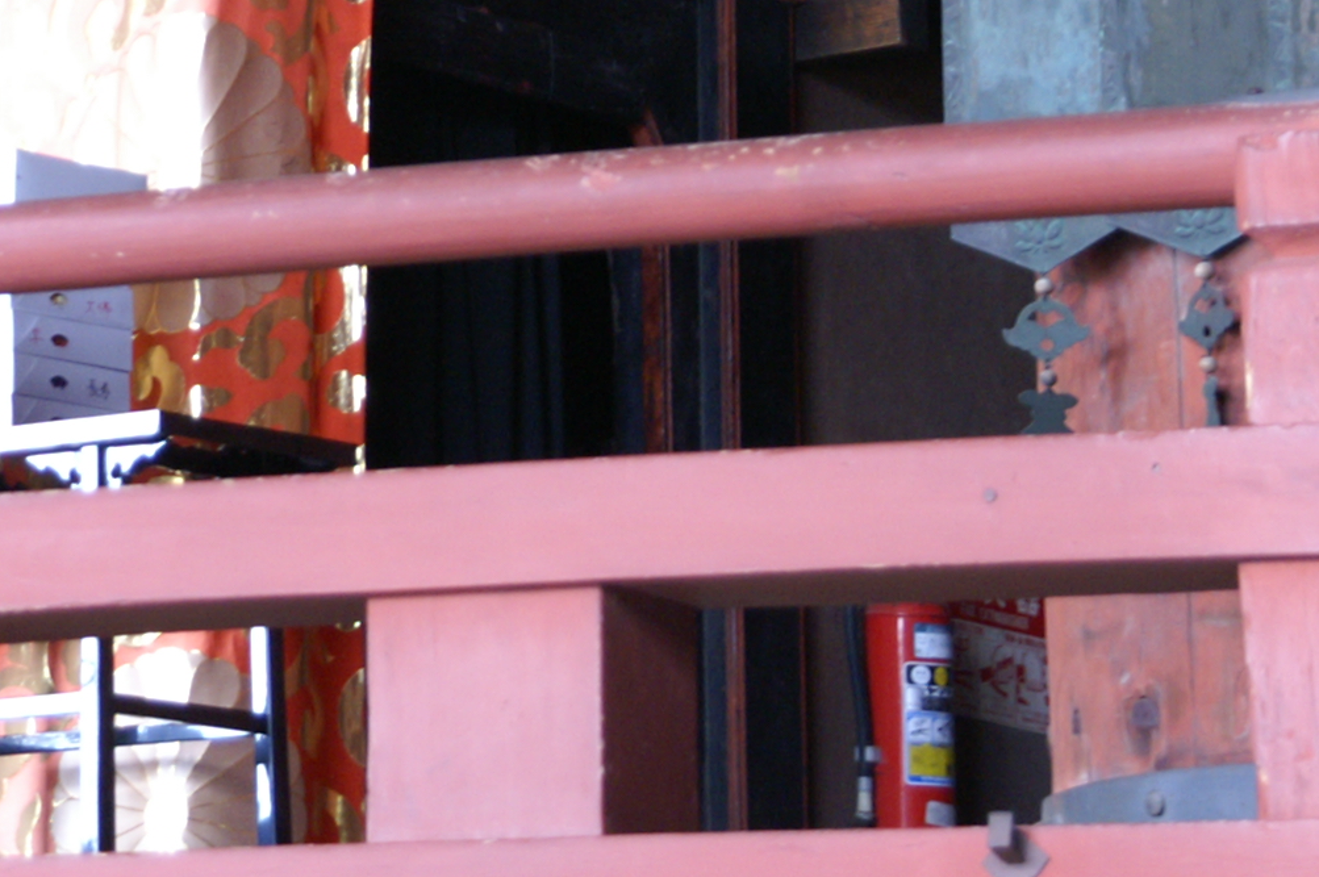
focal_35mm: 225
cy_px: -394
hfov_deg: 9.0
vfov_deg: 6.0
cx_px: -341
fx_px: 8237
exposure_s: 1/25
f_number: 5
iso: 400
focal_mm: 50
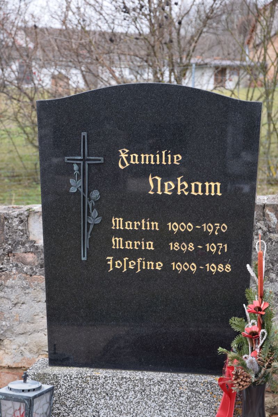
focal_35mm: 82
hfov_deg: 16.6
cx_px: 139
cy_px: 208
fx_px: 956
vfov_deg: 24.6
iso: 400
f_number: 5.3
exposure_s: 1/125
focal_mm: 55
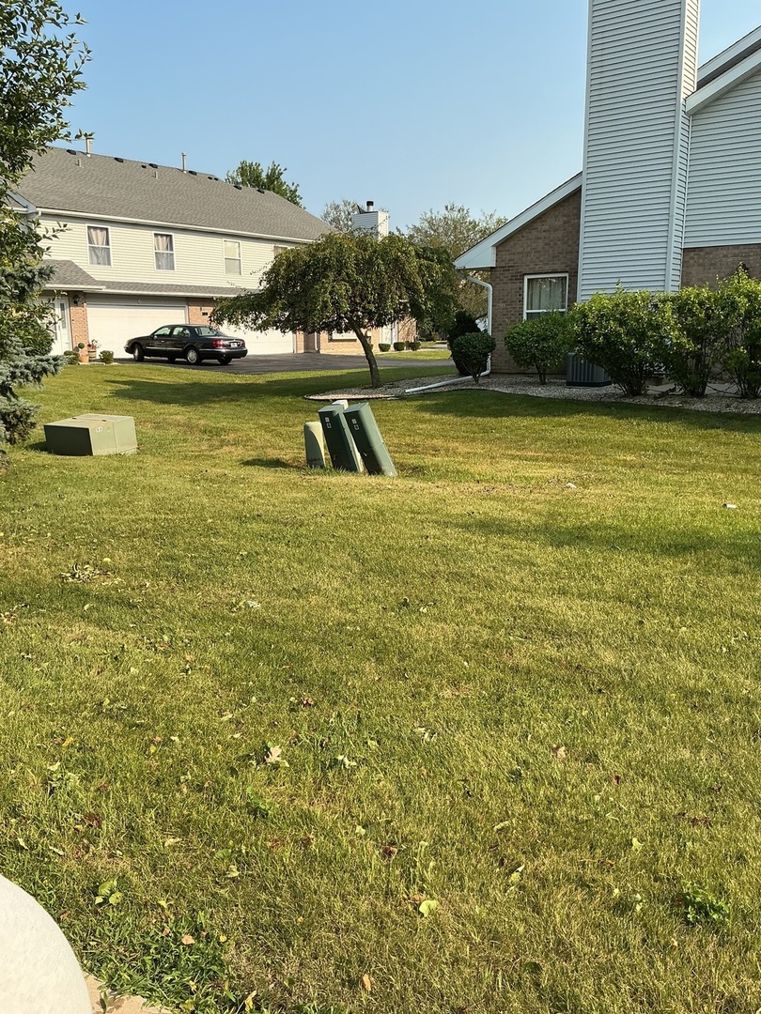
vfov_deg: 61.7
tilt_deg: -11.4
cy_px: 507
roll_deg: +0.8
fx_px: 850
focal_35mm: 29
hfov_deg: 48.2
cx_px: 380
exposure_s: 1/1055
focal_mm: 3
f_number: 1.8
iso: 25
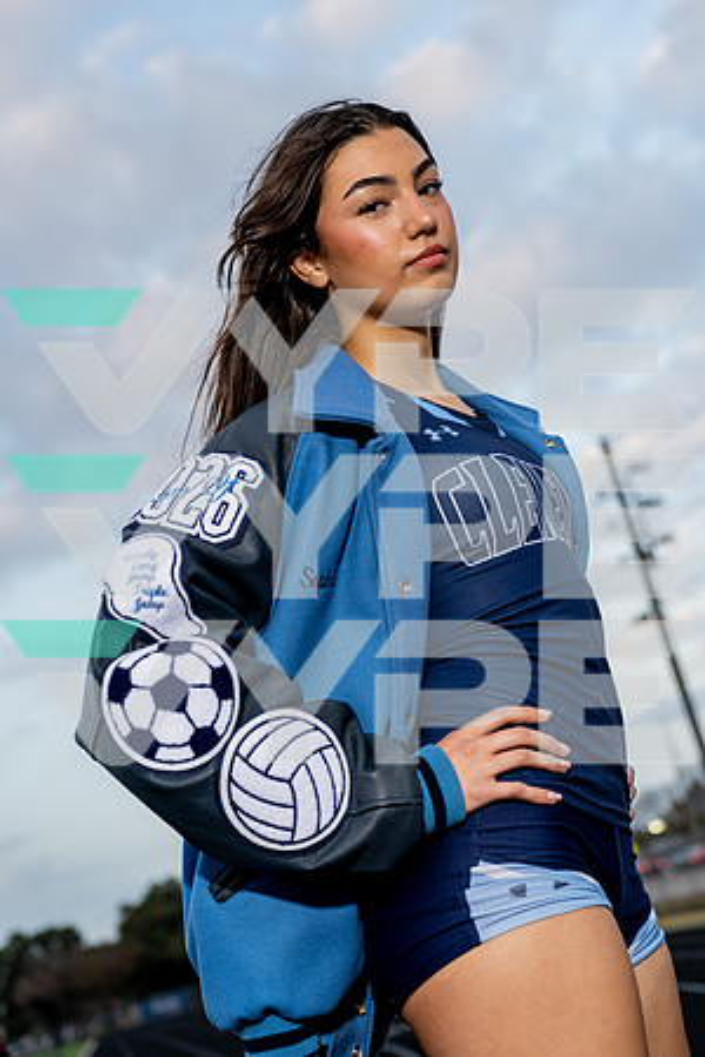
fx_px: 1645
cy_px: 528
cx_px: 352
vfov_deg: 35.6
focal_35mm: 56
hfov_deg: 24.2
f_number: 4
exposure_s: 1/200
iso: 200
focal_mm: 56
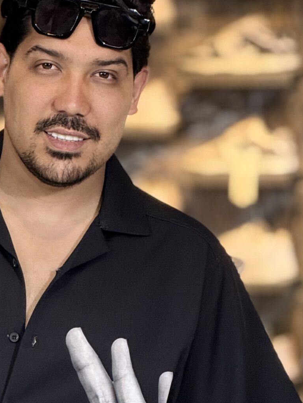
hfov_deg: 5.0
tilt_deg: -5.8
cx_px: 26
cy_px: 415
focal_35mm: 298
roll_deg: -0.5
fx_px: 3479
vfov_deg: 6.6
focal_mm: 15.66
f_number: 2.8
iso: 200
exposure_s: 1/100
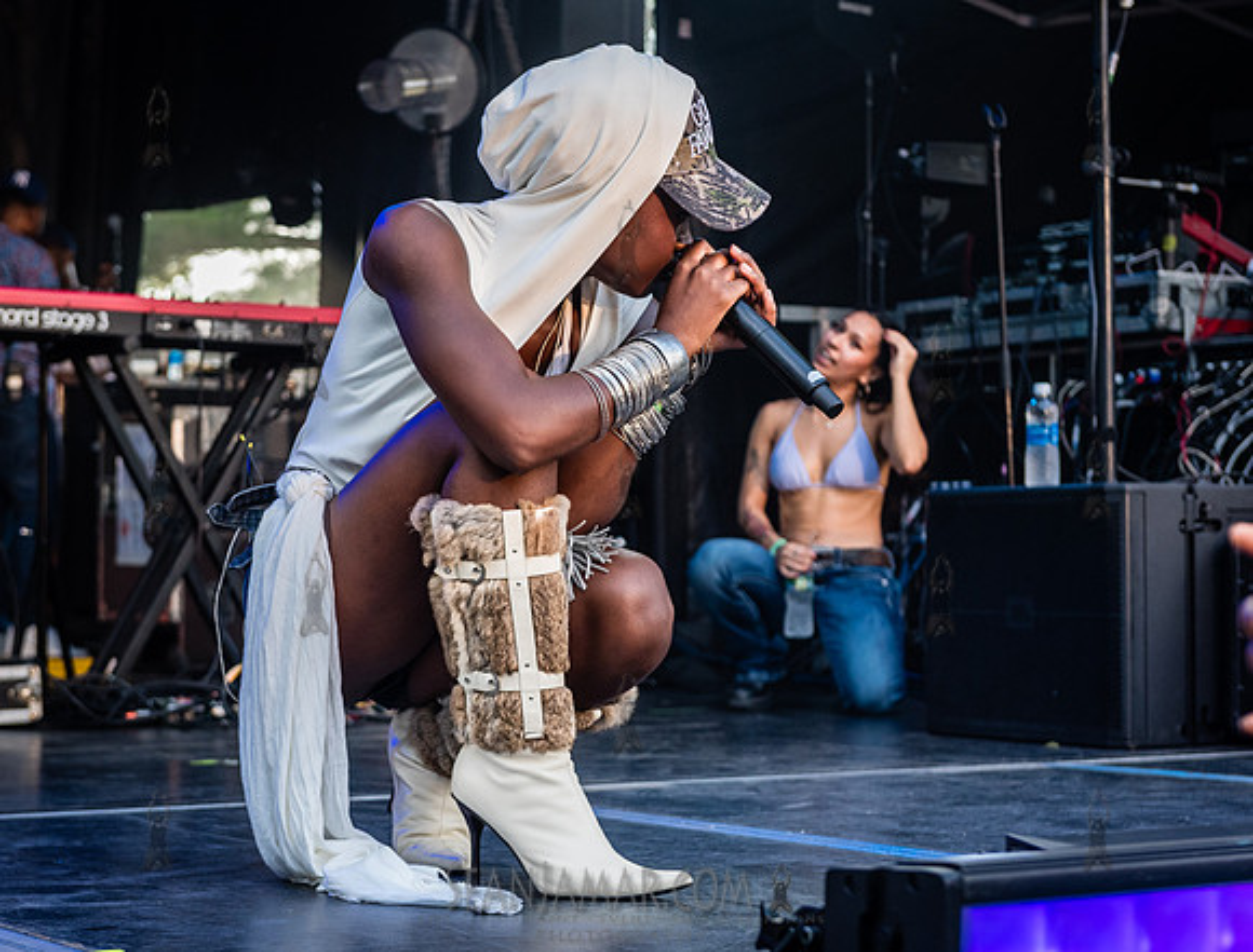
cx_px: 538
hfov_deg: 26.1
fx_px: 2698
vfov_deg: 20.0
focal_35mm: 74
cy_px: 476
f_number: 4
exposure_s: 1/800
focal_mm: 62
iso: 1000
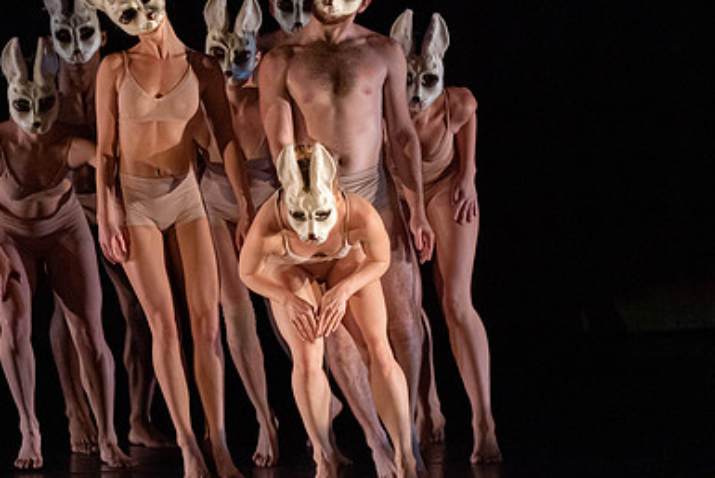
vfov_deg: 2.4
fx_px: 11384
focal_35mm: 573
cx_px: 152
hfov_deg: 3.6
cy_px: 136
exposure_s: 1/320
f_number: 5.6
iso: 6400
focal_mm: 333
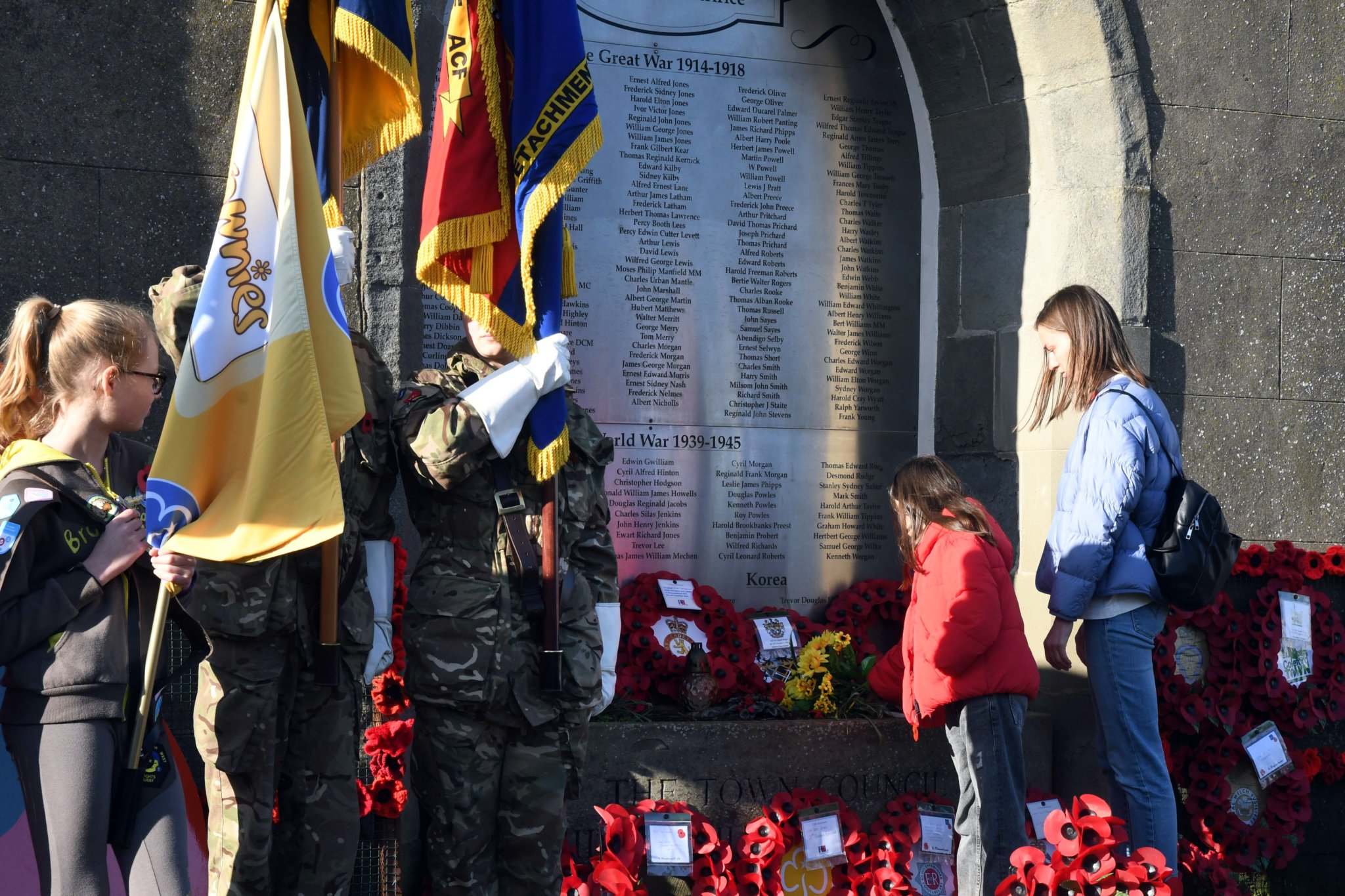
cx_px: 672
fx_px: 2690
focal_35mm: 72
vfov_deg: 18.9
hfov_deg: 28.1
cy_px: 448
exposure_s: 1/500
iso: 1000
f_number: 11
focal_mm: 48
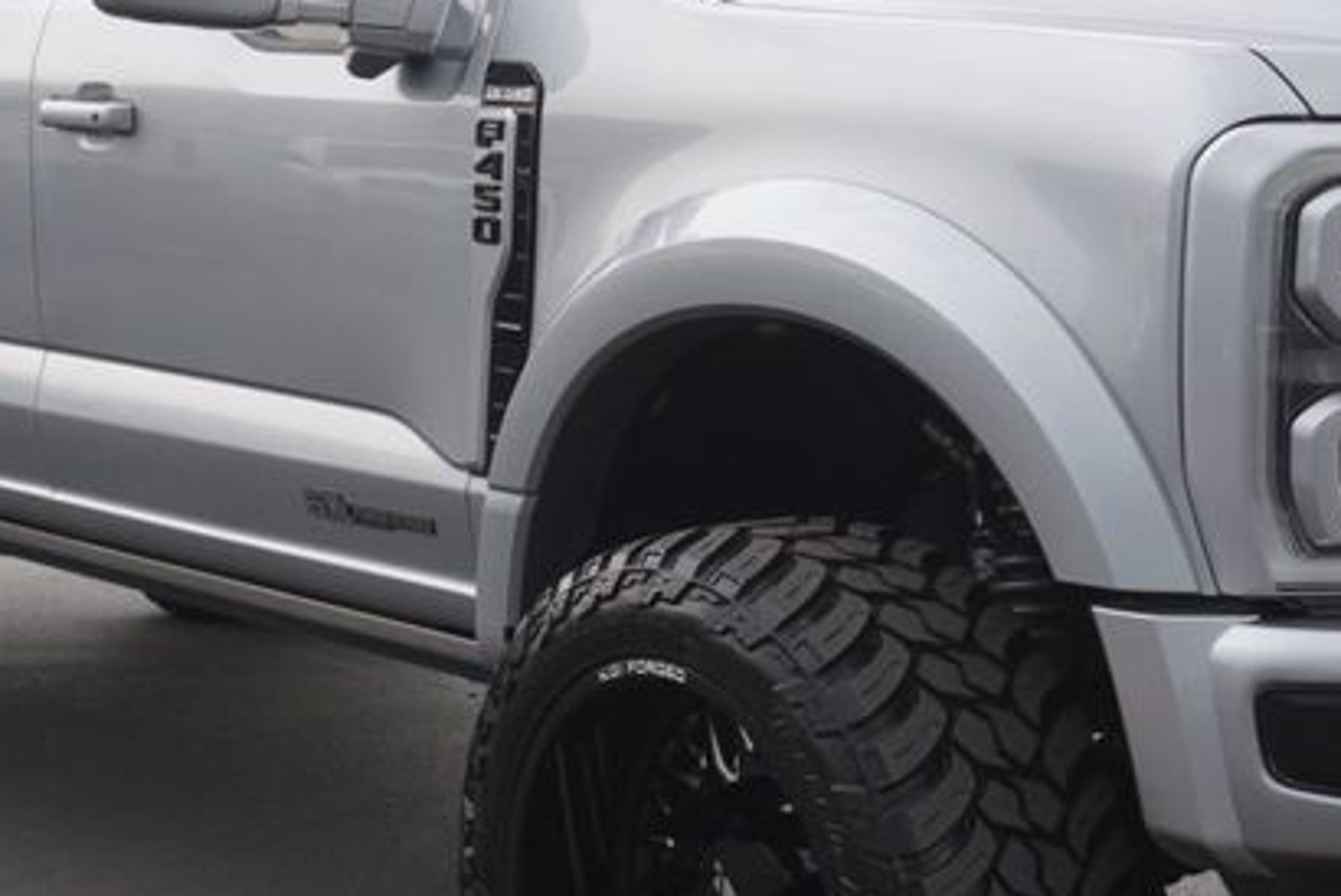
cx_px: 700
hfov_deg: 23.6
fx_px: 3215
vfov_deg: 15.9
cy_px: 500
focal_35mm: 86
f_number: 5.6
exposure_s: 1/125
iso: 100
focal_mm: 23
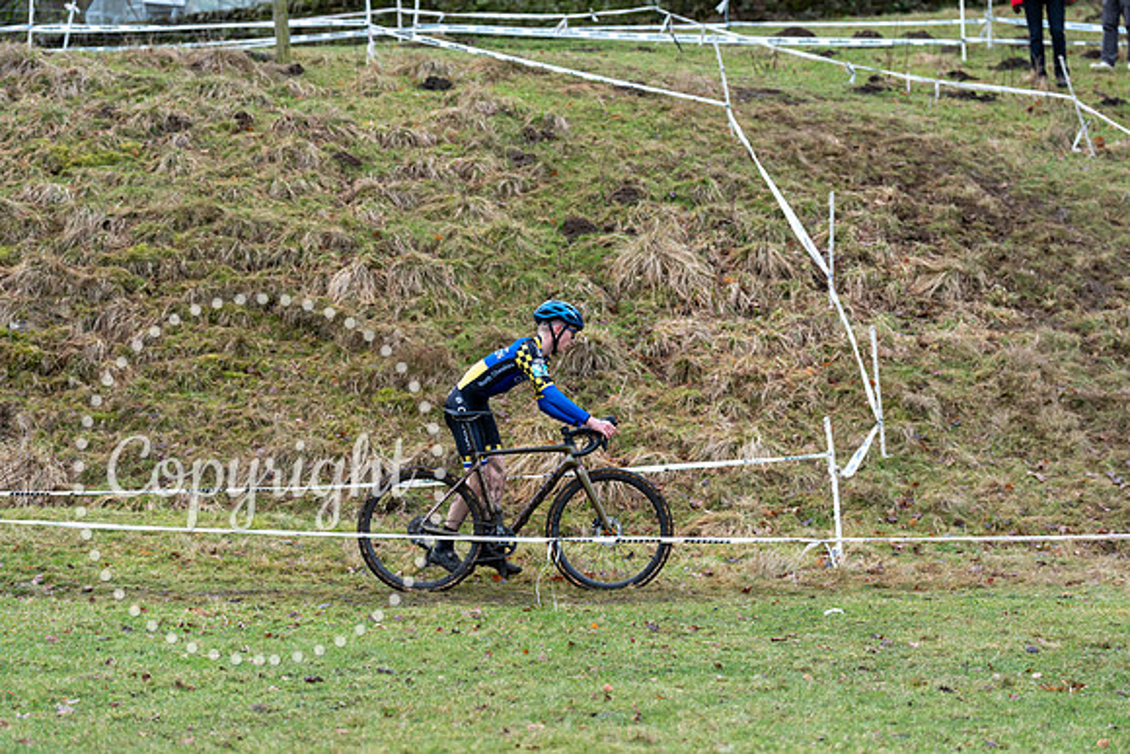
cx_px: 565
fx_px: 3328
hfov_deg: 19.3
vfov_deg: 12.9
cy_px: 377
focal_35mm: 106
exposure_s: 1/1000
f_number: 3.2
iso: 1000
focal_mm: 106
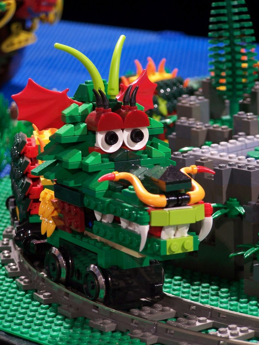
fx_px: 1686
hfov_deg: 8.8
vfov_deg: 11.7
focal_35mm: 169
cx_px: 130
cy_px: 172
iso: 80
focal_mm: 28
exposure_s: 1/2
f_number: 3.2
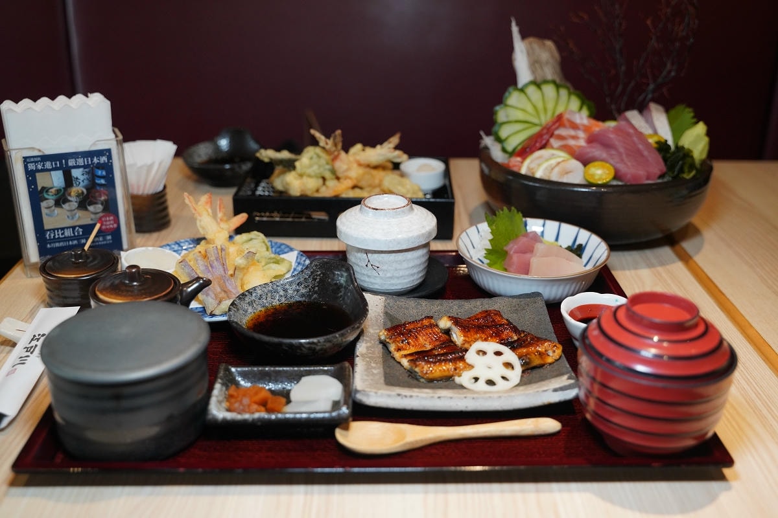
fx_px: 821
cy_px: 259
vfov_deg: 35.1
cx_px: 389
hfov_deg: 50.7
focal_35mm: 38
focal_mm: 38
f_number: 4
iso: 1600
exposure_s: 1/160
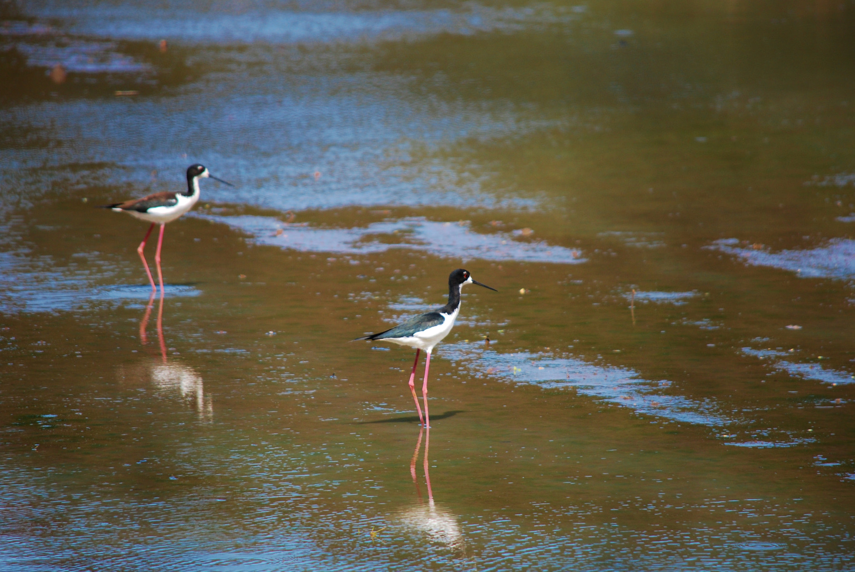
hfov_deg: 4.6
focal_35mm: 450
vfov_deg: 3.1
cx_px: 428
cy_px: 286
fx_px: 10700
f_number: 5.6
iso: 320
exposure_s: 1/500
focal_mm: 300
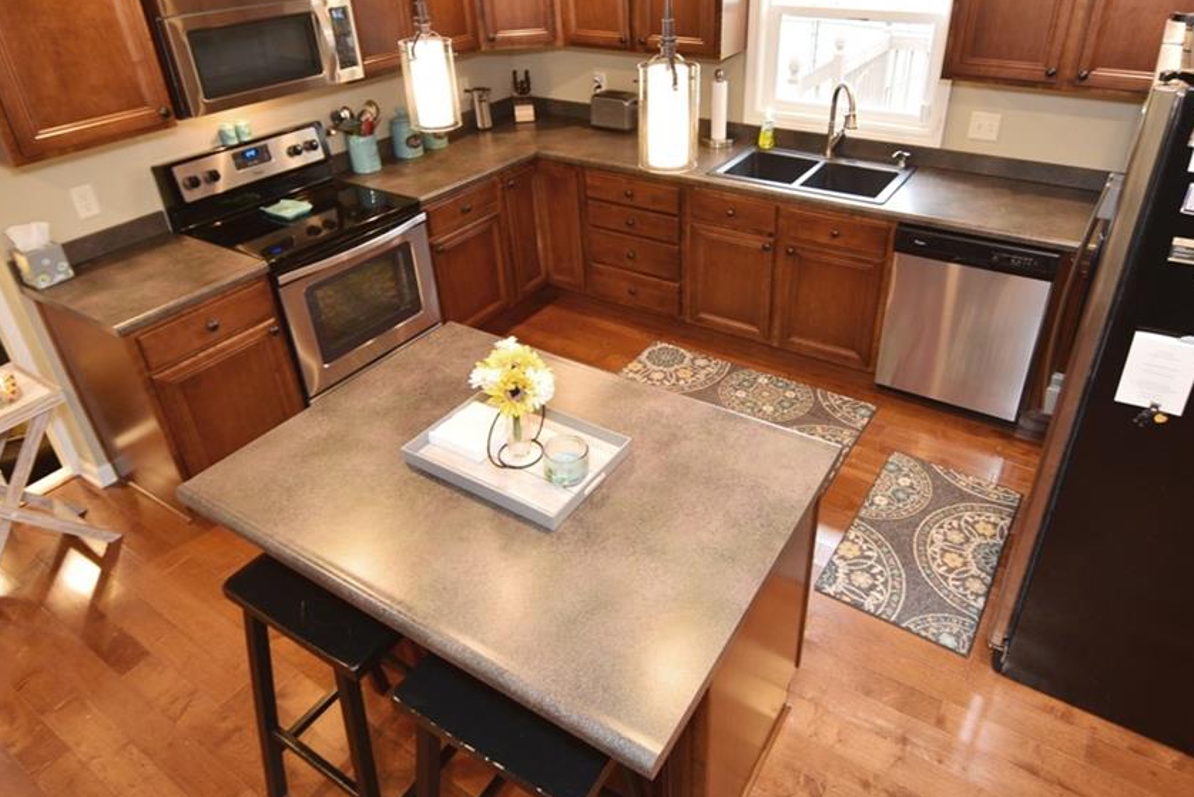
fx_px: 730
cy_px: 334
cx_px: 645
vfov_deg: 57.0
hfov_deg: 78.4
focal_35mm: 22
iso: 200
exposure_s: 1/15
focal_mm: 12
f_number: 4
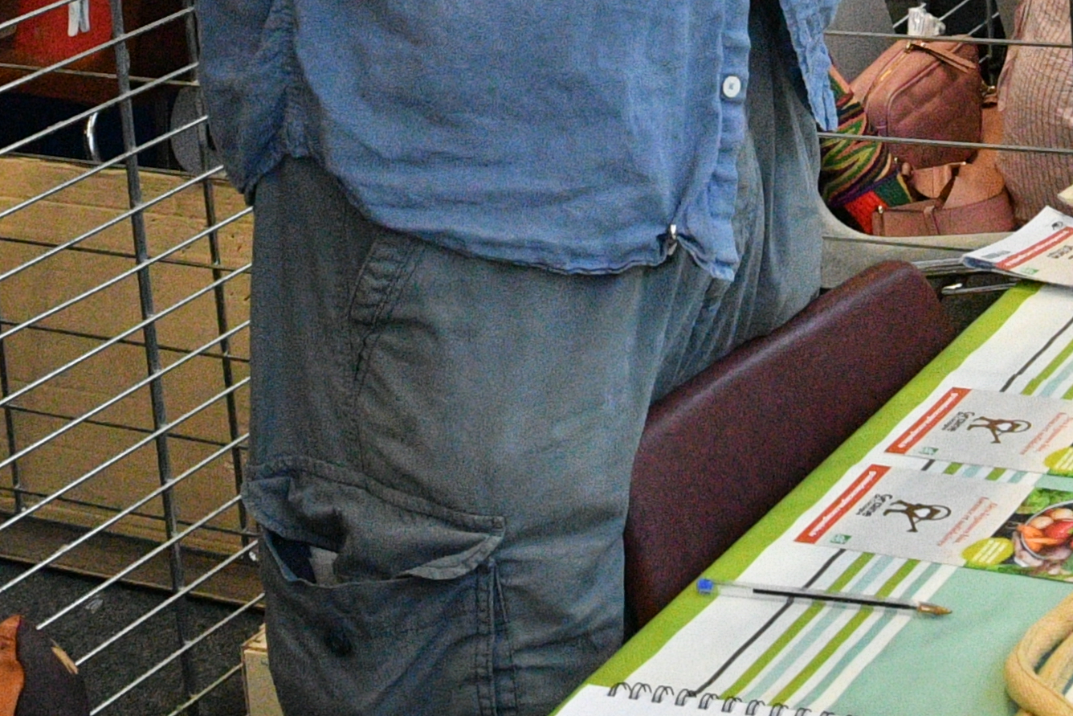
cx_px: 869
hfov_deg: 20.2
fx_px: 2981
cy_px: -444
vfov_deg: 12.8
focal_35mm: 100
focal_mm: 16
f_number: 5.6
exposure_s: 1/250
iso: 3200
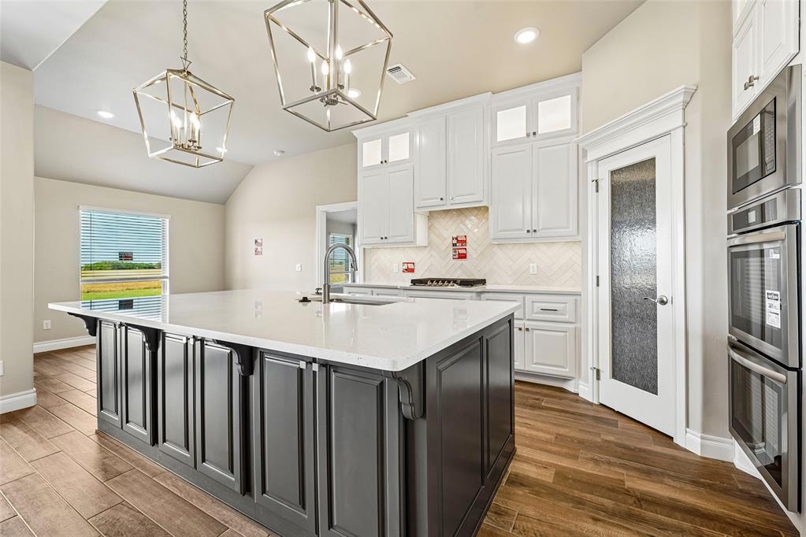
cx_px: 403
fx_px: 340
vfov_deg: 76.6
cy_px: 268
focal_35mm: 15
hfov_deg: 99.6
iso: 400
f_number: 8
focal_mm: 15.2
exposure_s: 1/30
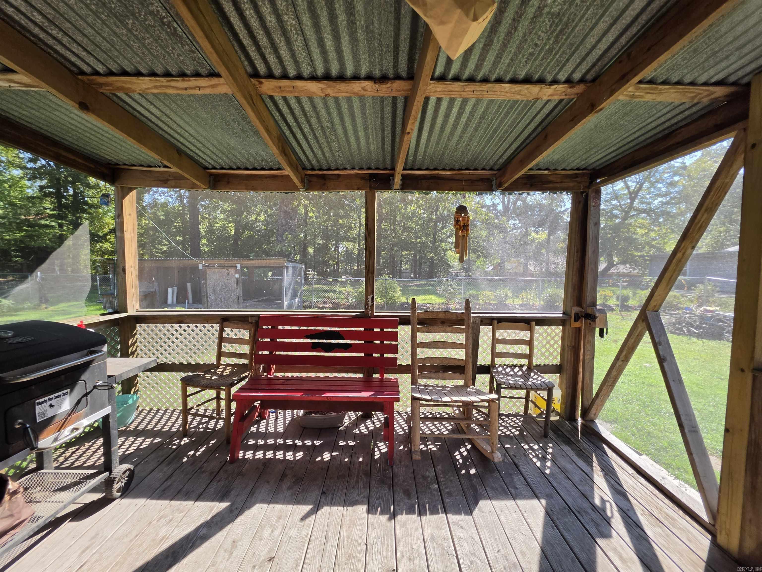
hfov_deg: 106.2
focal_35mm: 13
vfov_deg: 89.9
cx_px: 381
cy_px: 286
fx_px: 286
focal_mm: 2.2
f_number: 1.9
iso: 32
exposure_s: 1/362
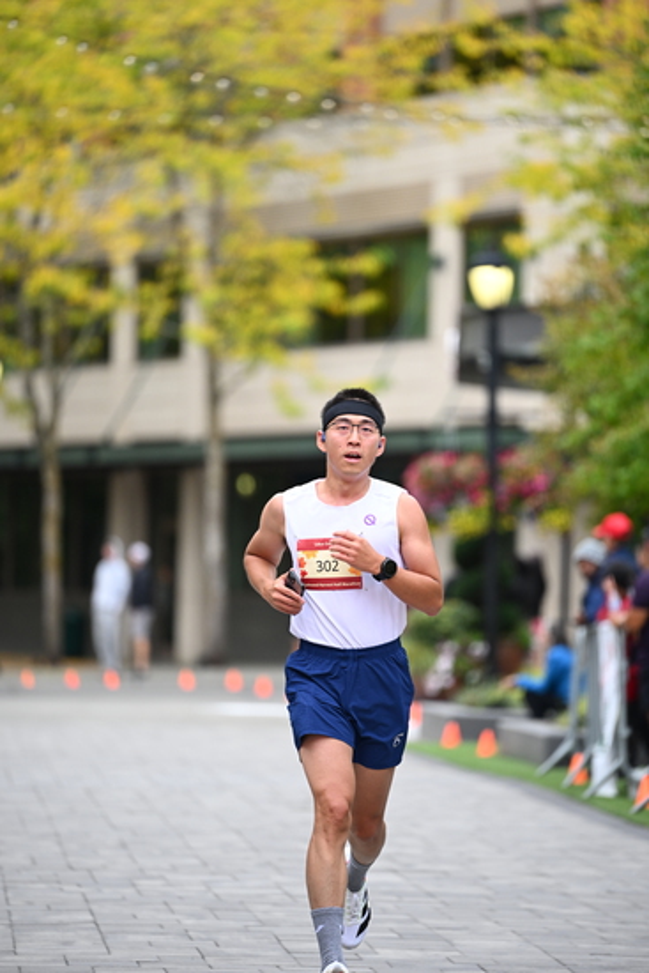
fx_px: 5405
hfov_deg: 6.9
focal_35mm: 200
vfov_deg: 10.3
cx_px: 324
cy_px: 486
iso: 800
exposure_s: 1/2000
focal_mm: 200
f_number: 2.8
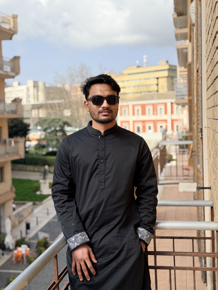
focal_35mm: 48
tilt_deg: -3.6
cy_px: 145
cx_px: 109
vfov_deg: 39.7
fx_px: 403
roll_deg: +2.5
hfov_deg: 30.3
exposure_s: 1/3226
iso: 64
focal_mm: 6.76
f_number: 1.78
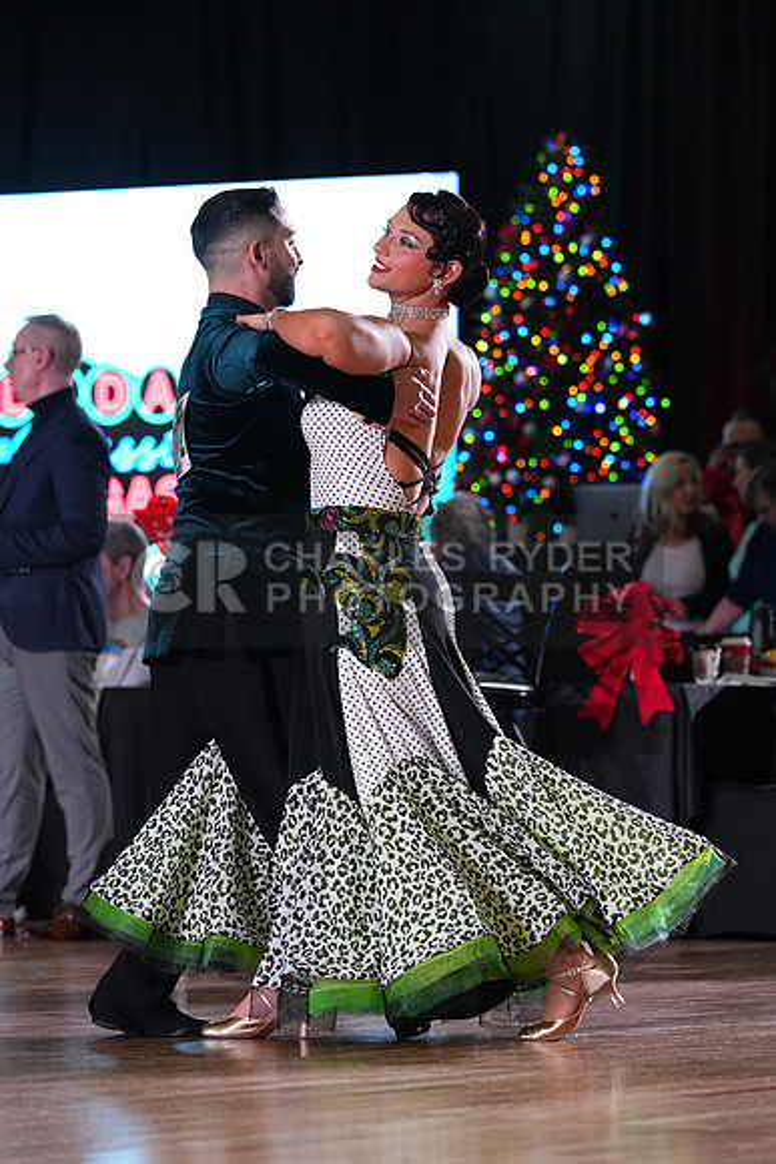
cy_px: 582
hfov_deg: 7.7
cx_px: 388
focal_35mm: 179
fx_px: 5784
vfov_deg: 11.5
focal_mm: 179
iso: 6400
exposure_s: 1/400
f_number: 5
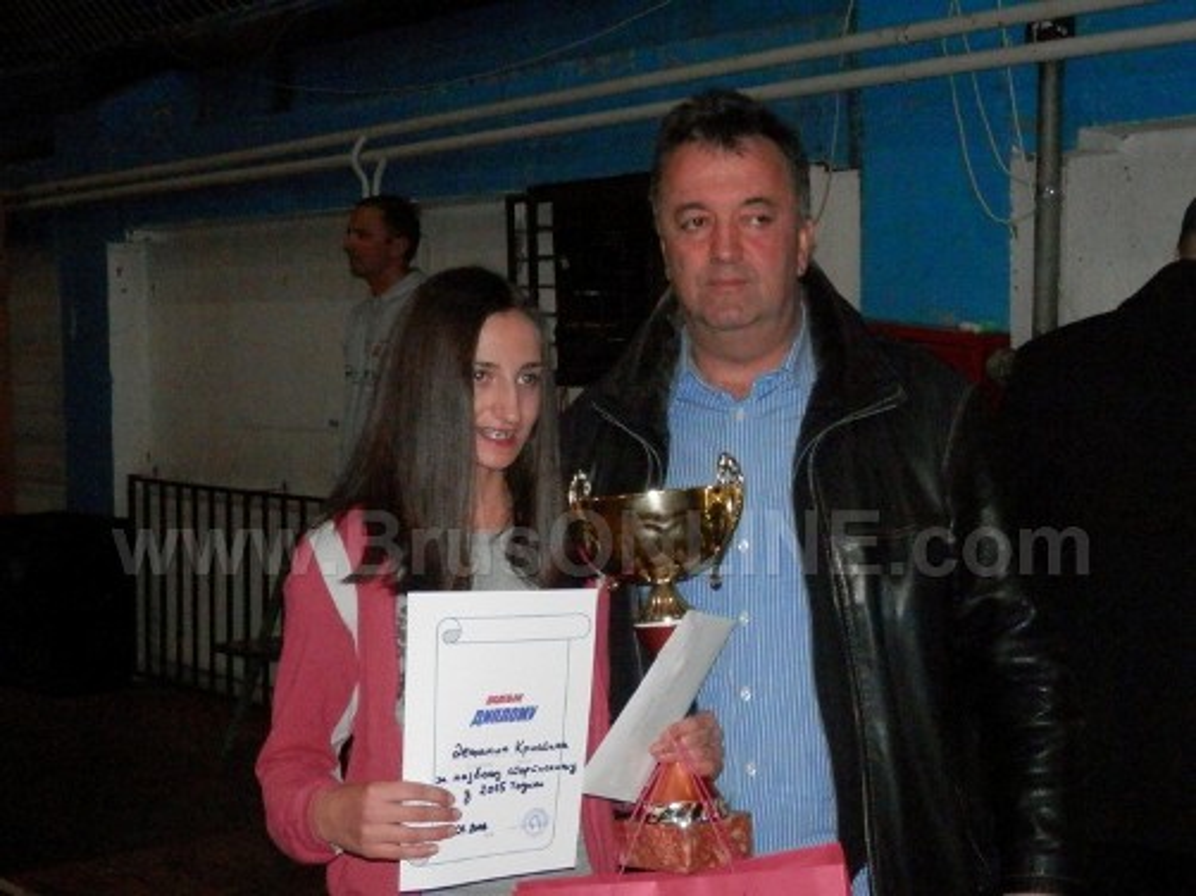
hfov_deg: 35.6
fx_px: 1865
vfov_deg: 27.0
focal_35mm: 54
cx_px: 598
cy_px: 448
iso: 800
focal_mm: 9.8
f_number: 4.1
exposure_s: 1/500
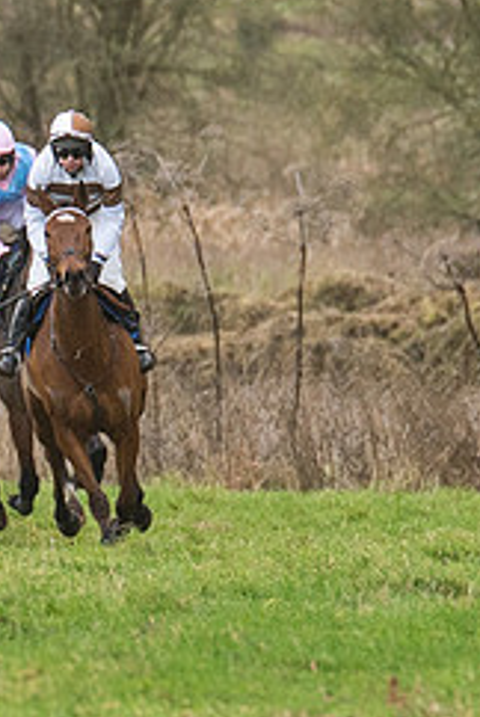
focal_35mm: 1726
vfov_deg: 1.2
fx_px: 34419
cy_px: 67
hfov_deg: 0.8
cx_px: -290
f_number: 4
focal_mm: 300
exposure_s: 1/1000
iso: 800
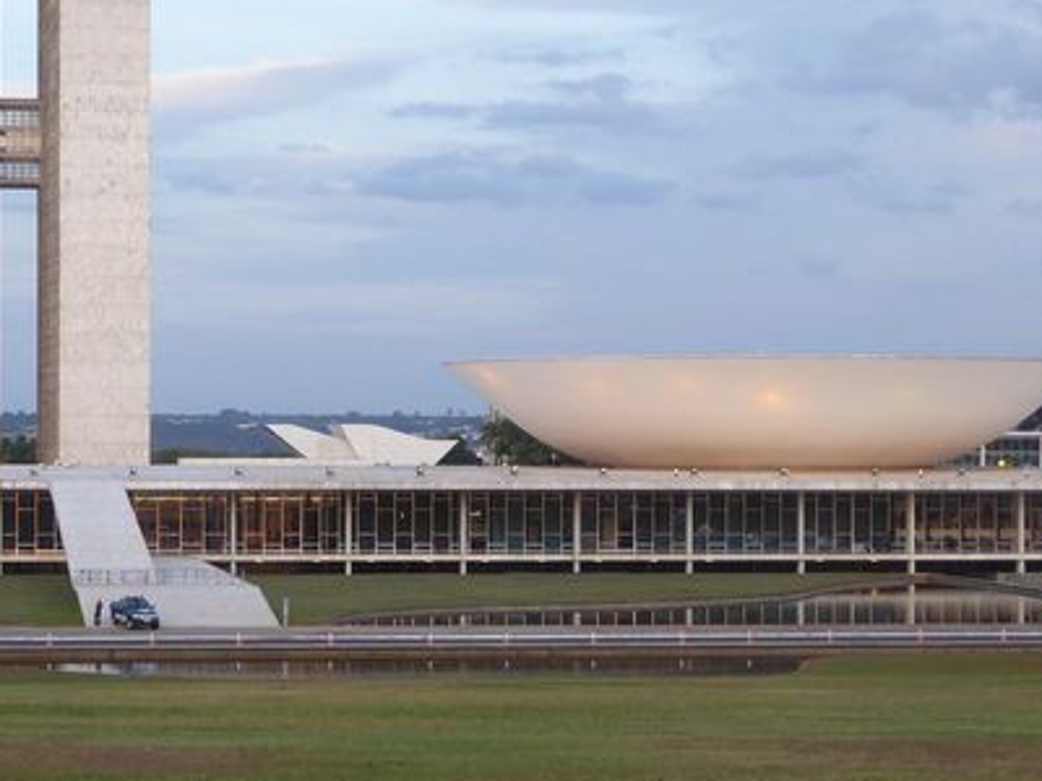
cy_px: 435
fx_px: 3191
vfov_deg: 14.0
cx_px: 247
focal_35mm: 106
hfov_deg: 18.4
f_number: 4.1
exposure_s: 1/60
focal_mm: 9
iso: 125
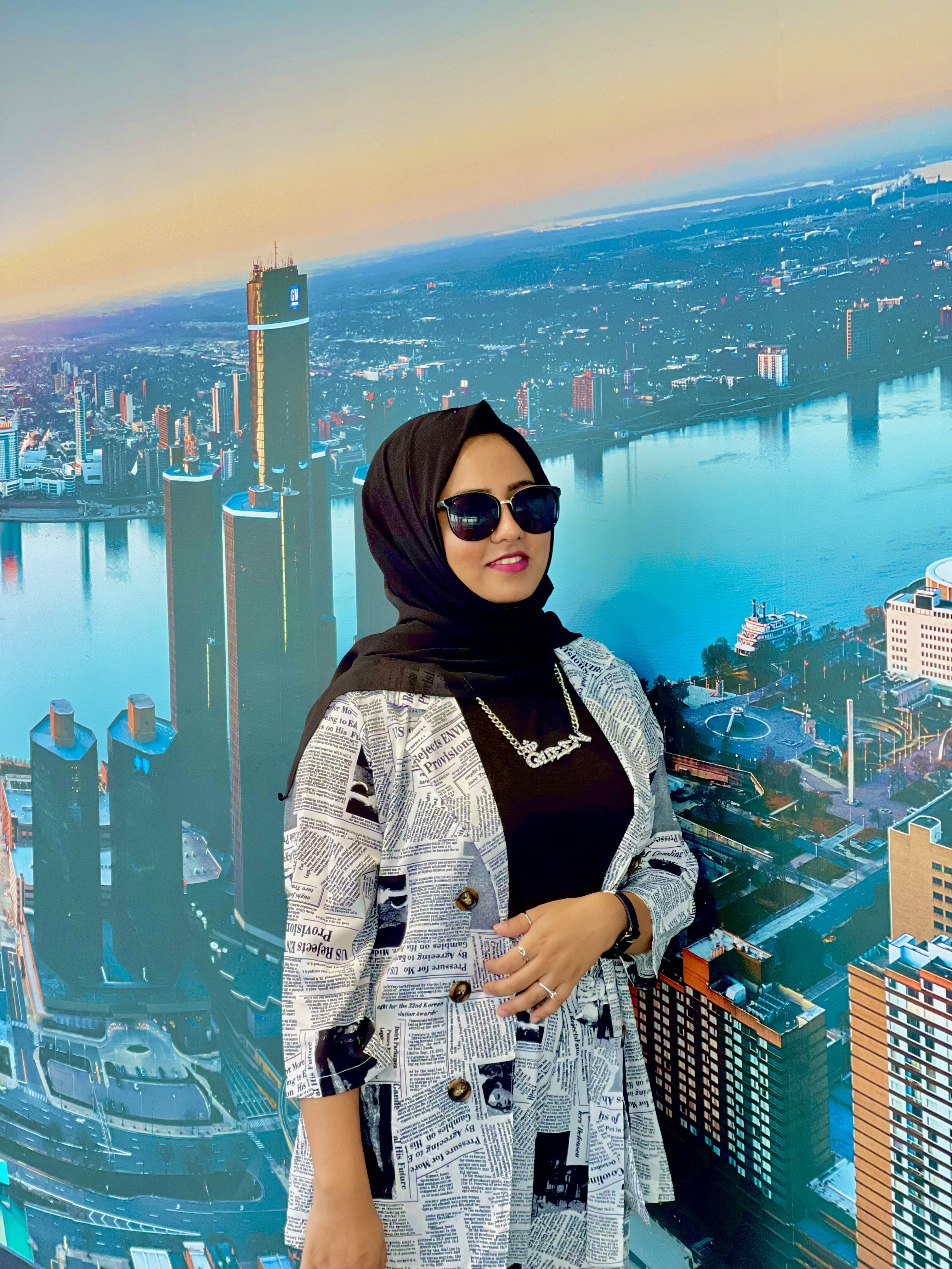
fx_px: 2347
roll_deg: +1.7
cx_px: 476
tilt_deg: -3.3
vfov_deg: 30.3
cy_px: 634
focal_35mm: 64
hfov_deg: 22.9
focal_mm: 7.5
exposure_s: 1/120
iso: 160
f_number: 2.2
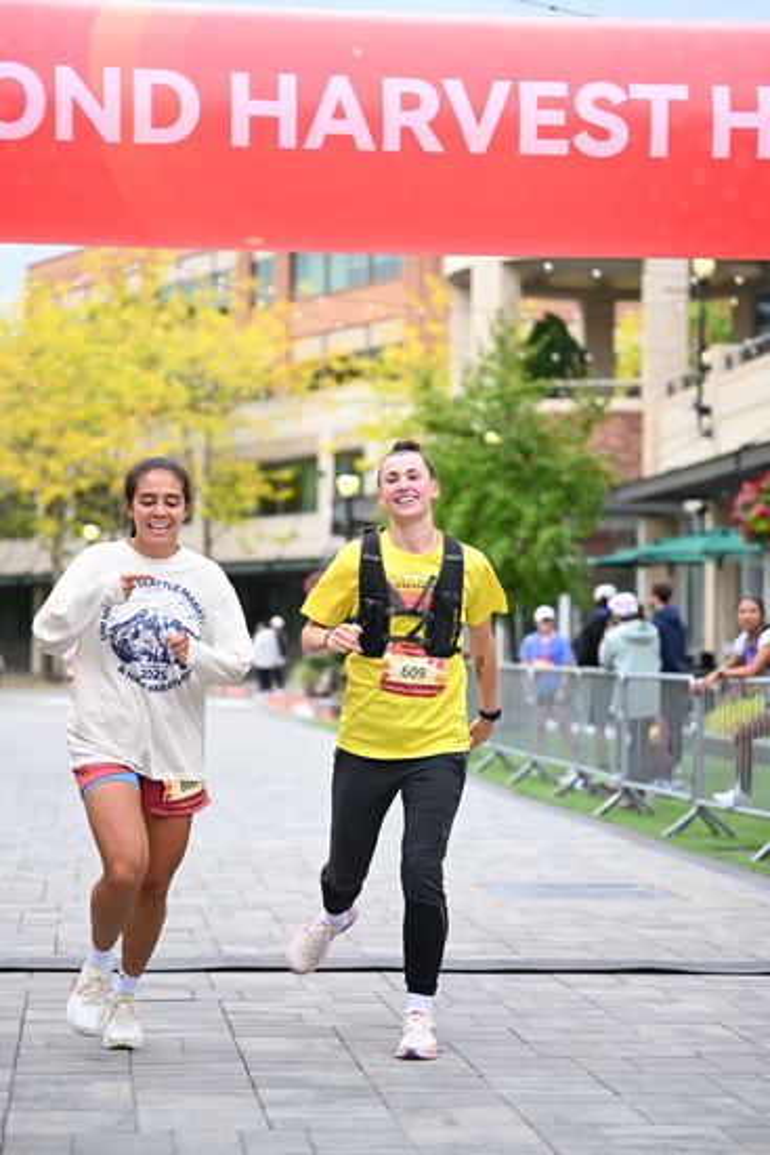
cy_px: 578
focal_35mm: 84
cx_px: 385
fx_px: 2693
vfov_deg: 24.2
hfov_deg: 16.3
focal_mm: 84
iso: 640
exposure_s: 1/2000
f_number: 2.8
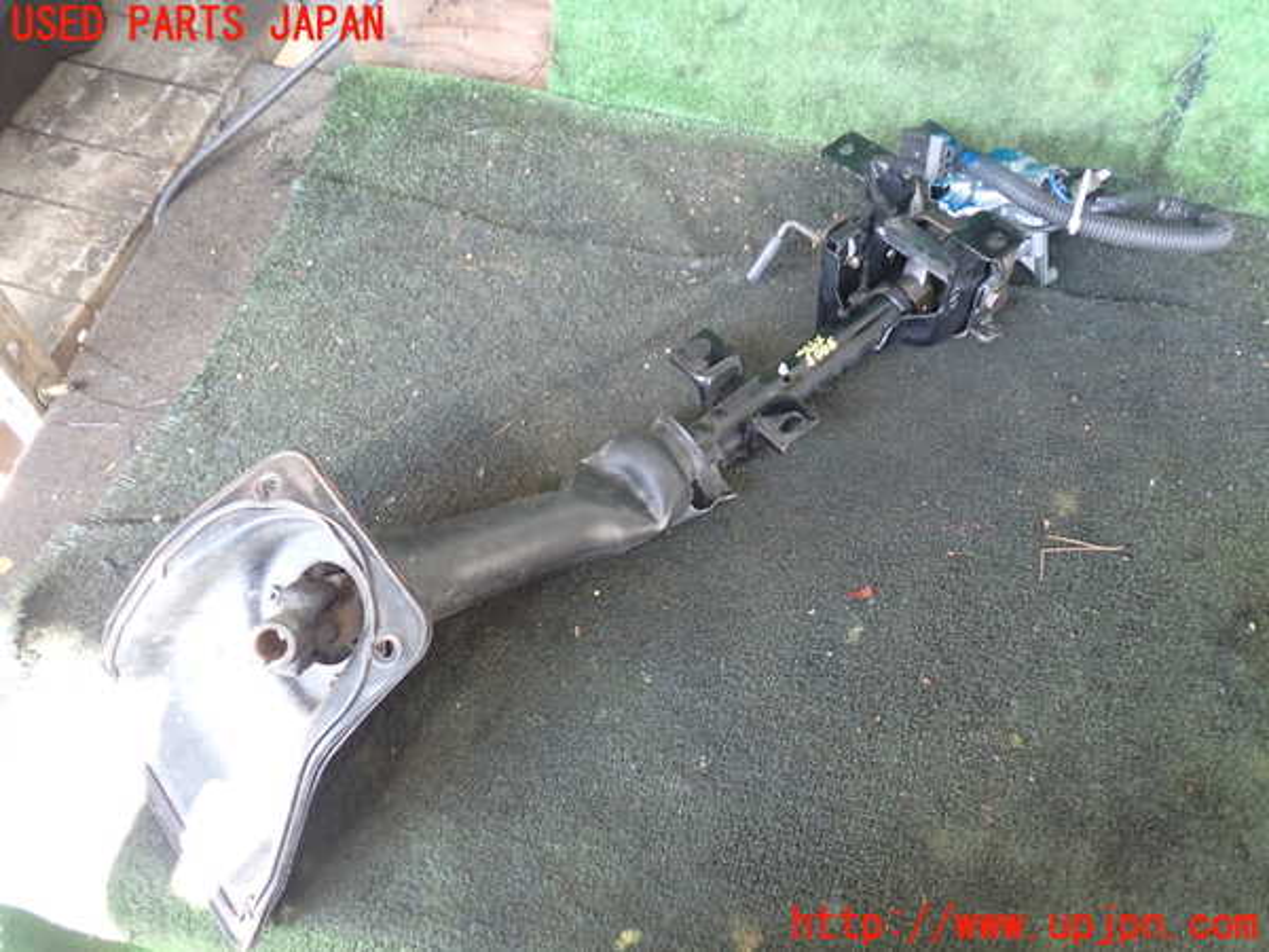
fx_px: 1100
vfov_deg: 46.8
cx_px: 634
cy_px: 476
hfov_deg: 60.0
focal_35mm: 30
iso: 200
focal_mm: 5.4
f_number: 2.3
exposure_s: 1/30
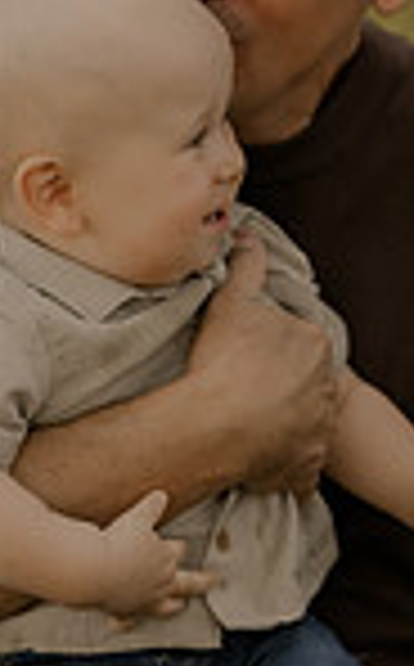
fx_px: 4785
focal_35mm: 264
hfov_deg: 5.0
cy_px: 364
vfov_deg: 8.0
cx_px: 126
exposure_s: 1/8000
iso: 3200
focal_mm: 85
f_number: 1.8
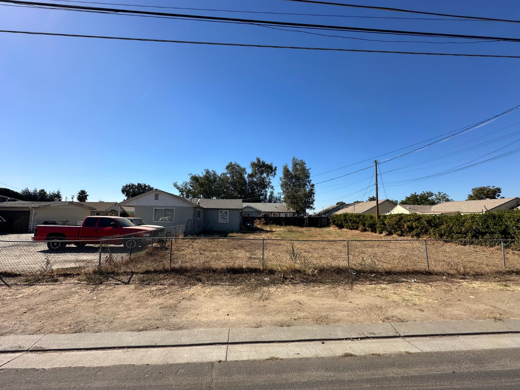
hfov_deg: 102.1
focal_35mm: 14
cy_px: 195
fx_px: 210
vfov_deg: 85.7
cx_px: 260
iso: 50
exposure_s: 1/1855
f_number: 2.2
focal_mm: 2.22
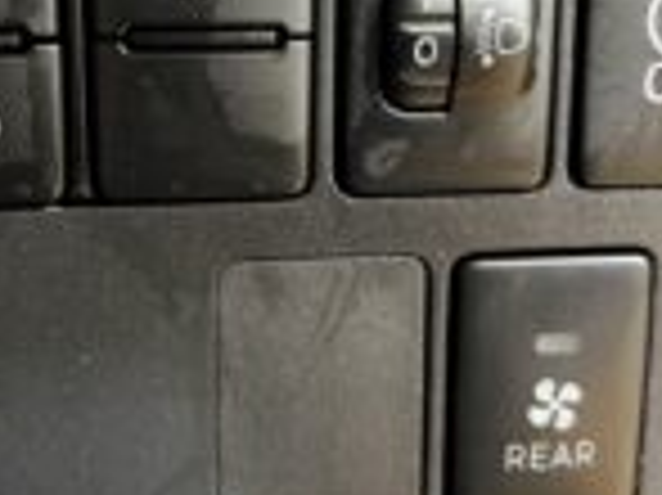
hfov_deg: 31.1
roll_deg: -0.7
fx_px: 1185
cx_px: 239
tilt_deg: -22.1
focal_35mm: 62
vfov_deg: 23.6
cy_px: 214
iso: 800
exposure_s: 1/25
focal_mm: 5.96
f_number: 1.6
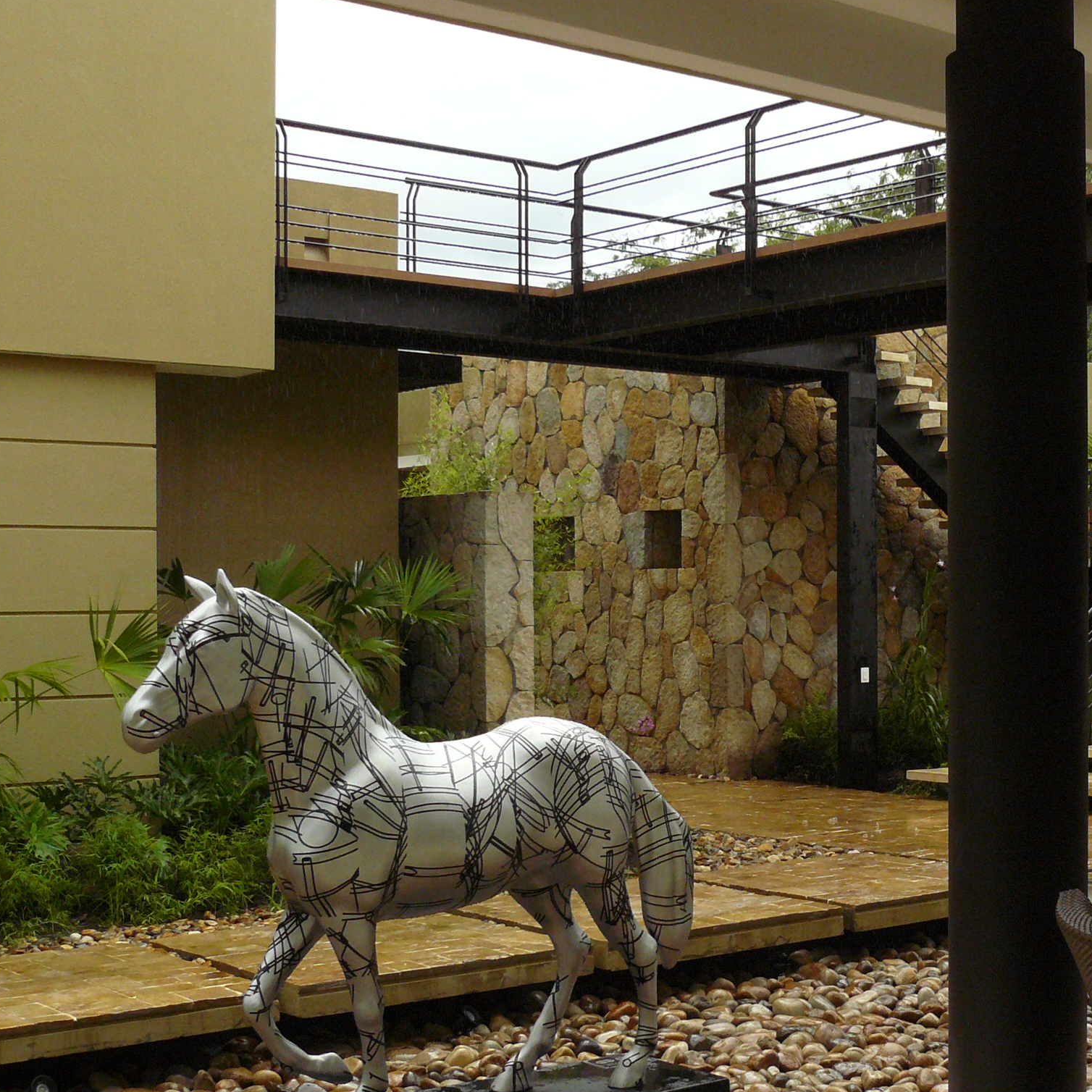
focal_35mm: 54
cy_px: 681
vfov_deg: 31.5
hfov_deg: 31.0
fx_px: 1927
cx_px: 847
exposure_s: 1/200
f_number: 4
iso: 200
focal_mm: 6
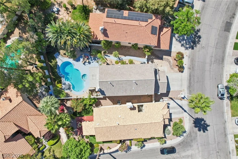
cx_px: 119
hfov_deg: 78.6
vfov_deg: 57.2
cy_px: 80
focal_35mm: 22
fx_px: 145
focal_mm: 8.4
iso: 140
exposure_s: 1/1600
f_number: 2.8
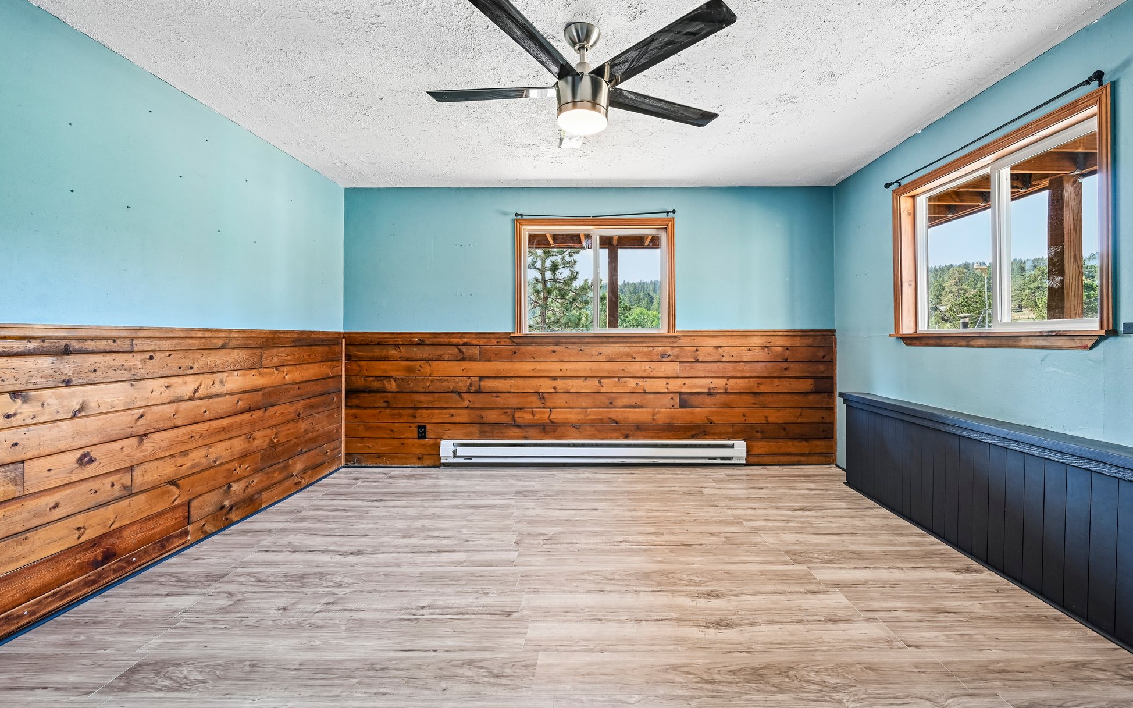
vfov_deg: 74.6
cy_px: 324
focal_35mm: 15
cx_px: 595
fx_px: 463
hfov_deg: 101.4
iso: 400
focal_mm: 14
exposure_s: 1/10
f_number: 10
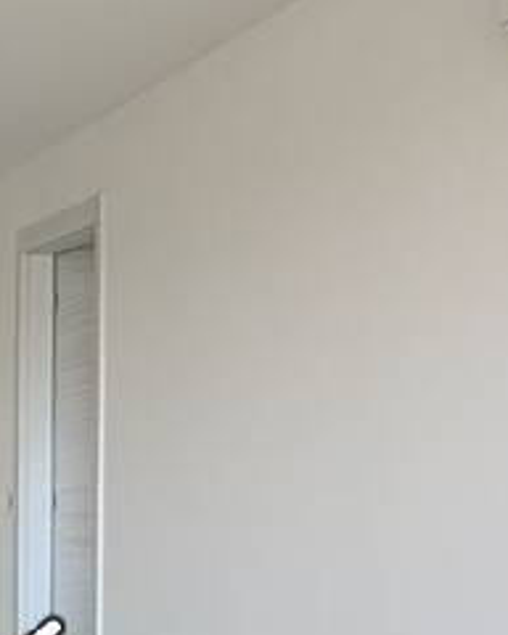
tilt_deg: -1.4
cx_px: -553
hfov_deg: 14.8
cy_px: 516
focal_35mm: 82
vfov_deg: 22.9
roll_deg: +0.8
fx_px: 1541
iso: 50
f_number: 2.2
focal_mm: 2.22
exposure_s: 1/121
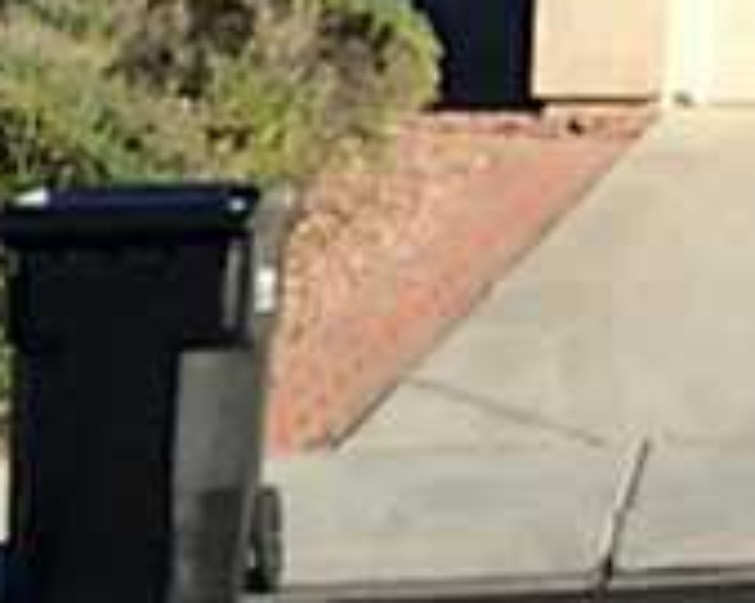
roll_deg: +0.0
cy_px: -272
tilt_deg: +6.1
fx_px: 2993
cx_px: 1541
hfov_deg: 12.5
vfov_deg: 11.1
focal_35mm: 134
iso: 32
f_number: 2.2
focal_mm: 4.15
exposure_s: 1/1656
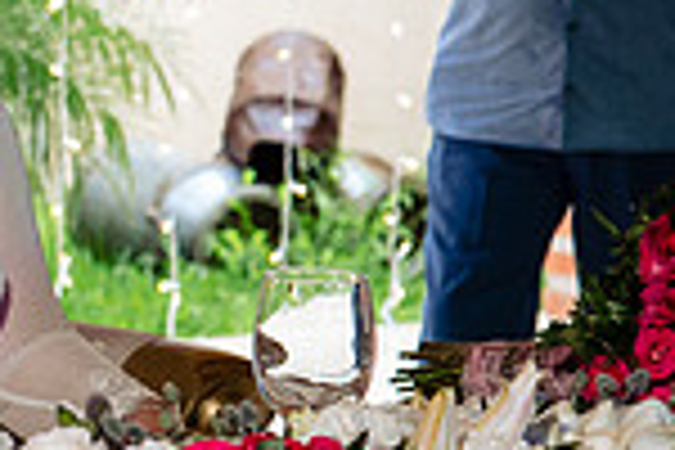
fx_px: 5662
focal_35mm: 302
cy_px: 119
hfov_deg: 6.6
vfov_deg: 4.5
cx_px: -608
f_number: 5.6
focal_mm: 78
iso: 1250
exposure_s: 1/125
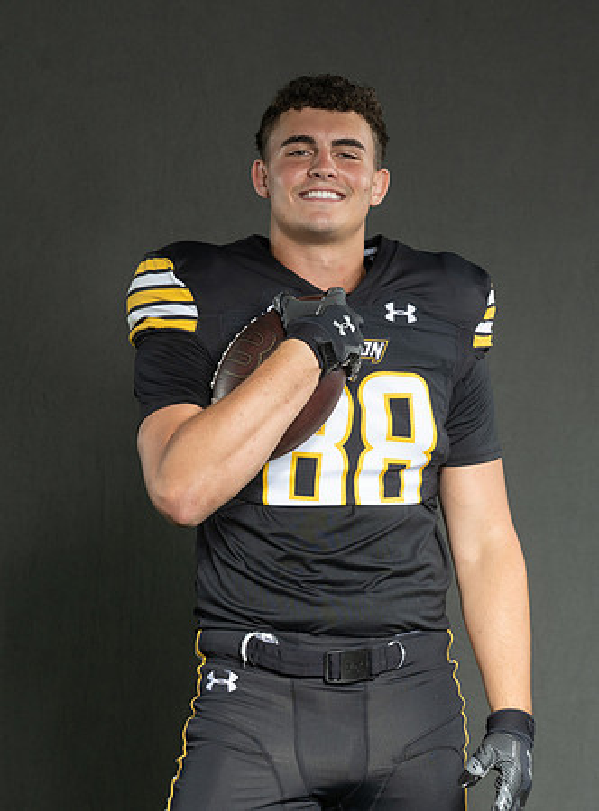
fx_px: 2757
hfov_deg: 12.4
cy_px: 339
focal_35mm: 118
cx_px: 273
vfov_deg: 16.7
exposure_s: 1/200
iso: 200
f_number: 8
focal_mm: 70
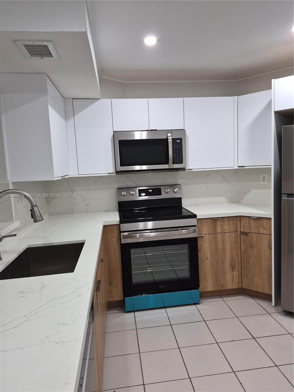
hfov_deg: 58.9
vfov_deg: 73.9
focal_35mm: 23
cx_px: 147
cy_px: 196
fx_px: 260
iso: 200
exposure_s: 1/120
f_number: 1.8
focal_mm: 5.4
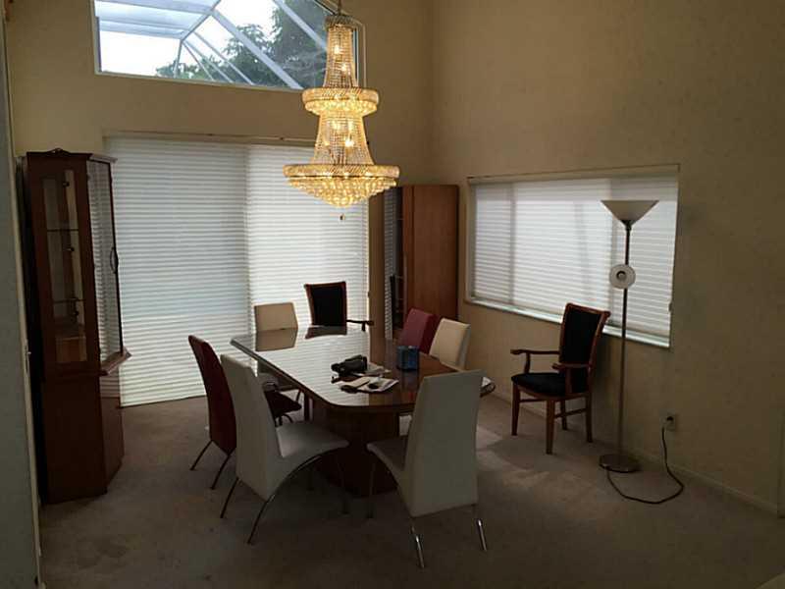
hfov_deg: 61.7
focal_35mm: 29
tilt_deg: -7.0
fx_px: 658
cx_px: 392
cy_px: 294
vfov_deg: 48.2
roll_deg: -0.7
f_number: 2.2
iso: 32
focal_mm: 4.15
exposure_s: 1/130
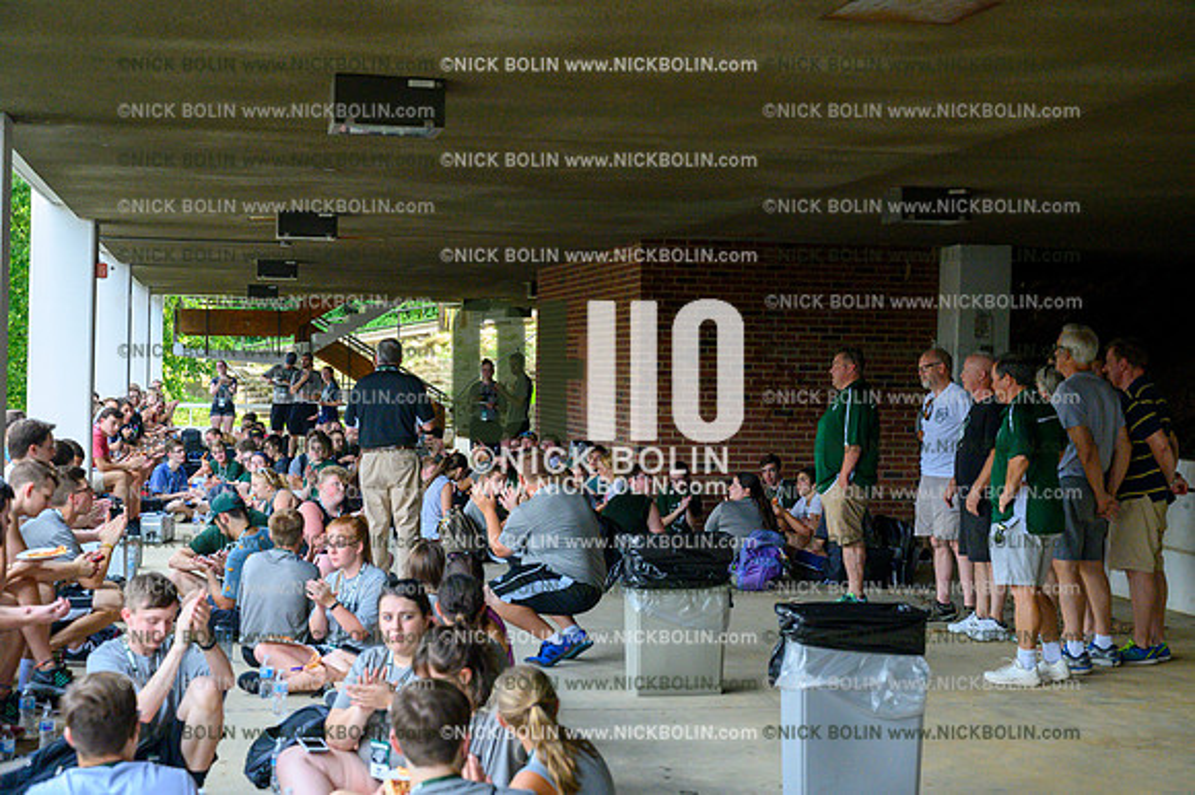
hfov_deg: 32.9
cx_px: 598
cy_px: 398
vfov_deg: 22.2
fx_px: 2024
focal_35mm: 61
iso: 6400
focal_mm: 61
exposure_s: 1/1250
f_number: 5.6
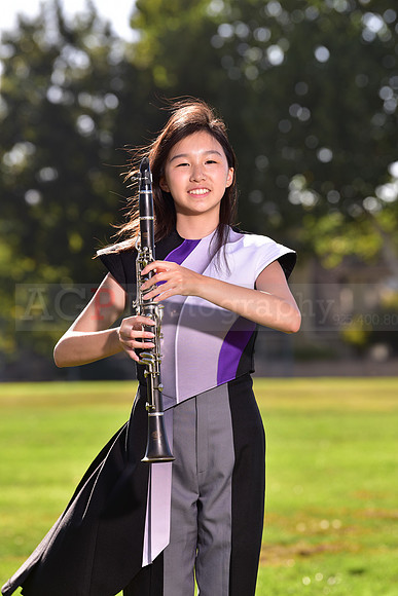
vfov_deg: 11.4
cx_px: 199
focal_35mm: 180
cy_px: 298
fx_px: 2983
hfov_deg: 7.6
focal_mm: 180
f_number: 5.6
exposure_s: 1/250
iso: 100
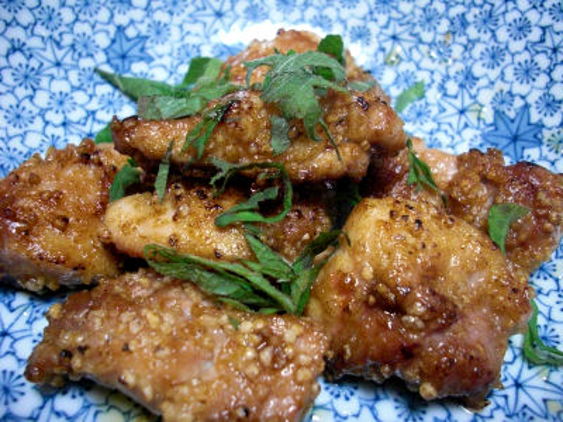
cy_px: 211
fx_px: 586
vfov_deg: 39.7
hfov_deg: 51.4
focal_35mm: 36
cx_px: 282
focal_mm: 6.3
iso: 800
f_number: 2.8
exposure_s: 1/50
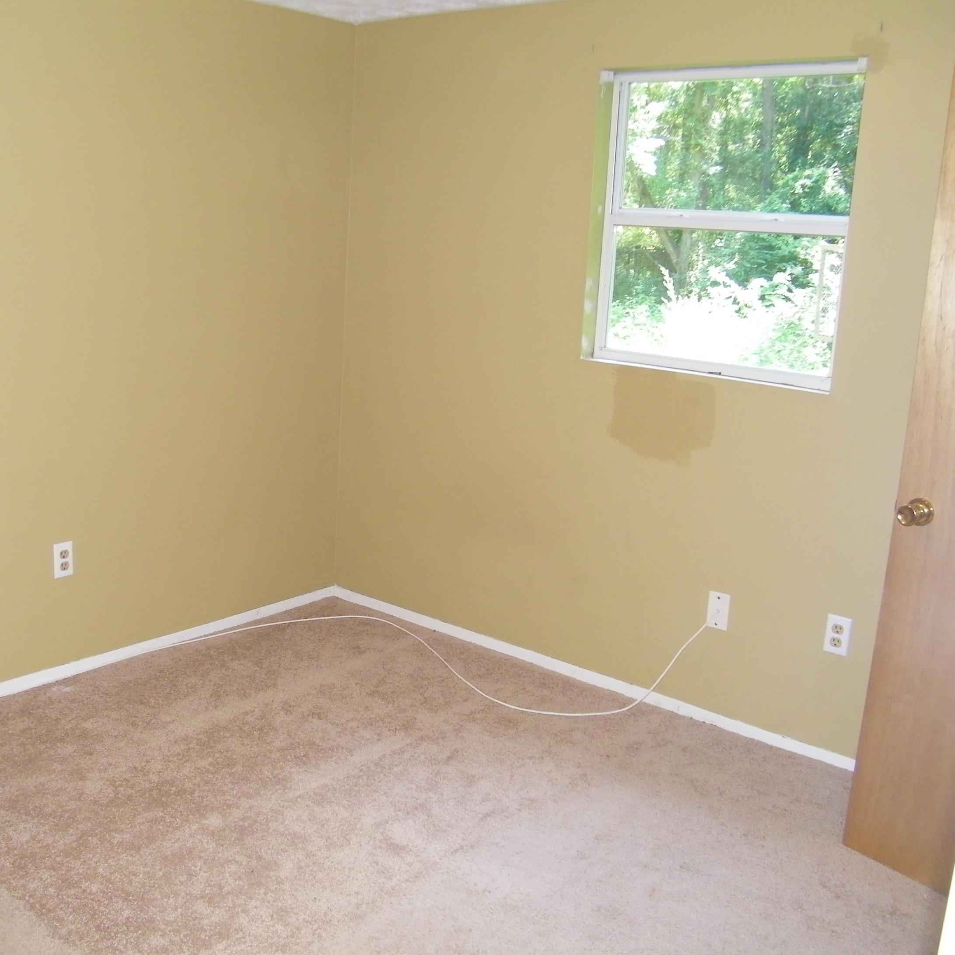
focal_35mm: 34
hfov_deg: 48.0
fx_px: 1061
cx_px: 352
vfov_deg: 48.4
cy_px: 491
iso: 200
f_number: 3.5
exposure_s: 1/30
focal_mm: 5
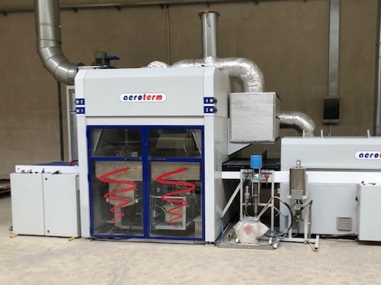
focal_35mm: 36
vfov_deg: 39.5
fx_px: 396
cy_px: 170
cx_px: 243
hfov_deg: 50.8
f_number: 1.8
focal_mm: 3.99
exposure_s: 1/33
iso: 32
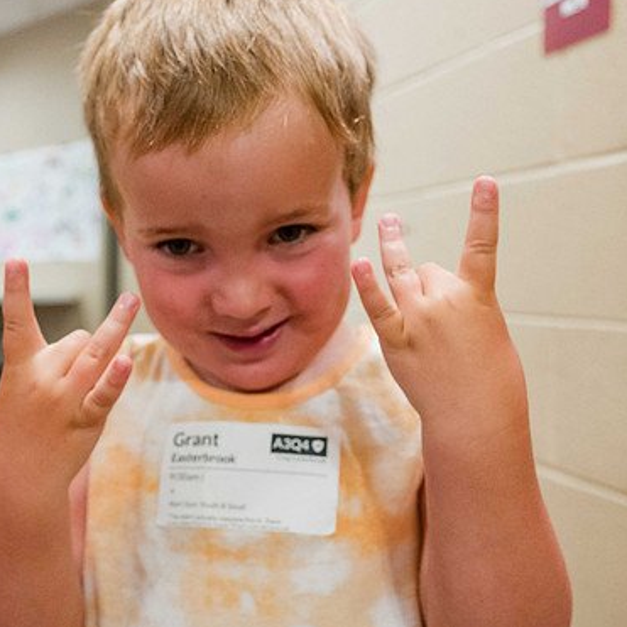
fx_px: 1004
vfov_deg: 34.7
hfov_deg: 34.4
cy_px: 302
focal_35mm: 49
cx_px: 224
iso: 6400
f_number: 5.6
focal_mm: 35
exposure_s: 1/125
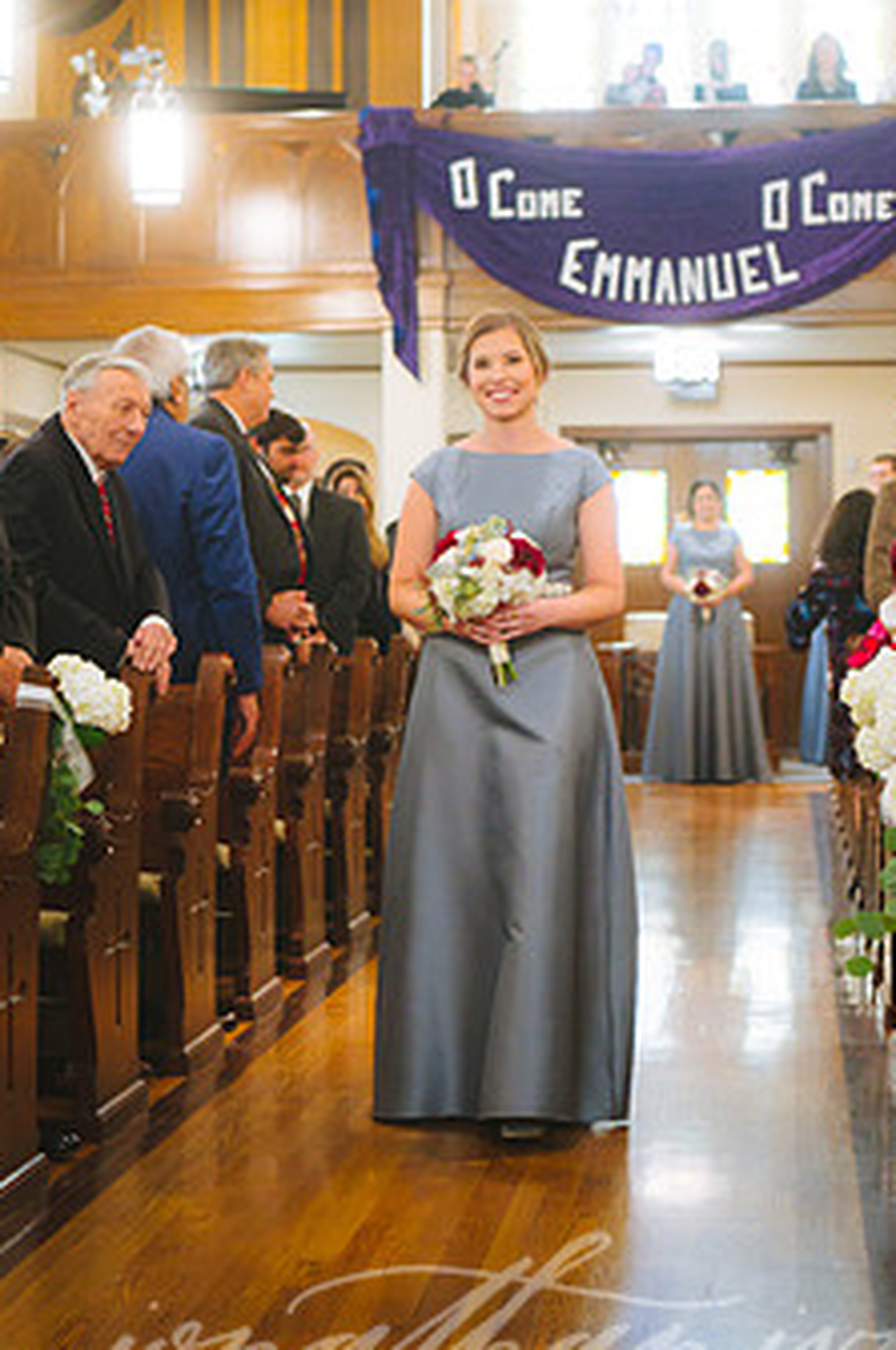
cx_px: 492
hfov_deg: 18.1
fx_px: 2808
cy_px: 611
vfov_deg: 27.0
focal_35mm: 75
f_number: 2.8
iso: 2500
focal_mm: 56
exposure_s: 1/160
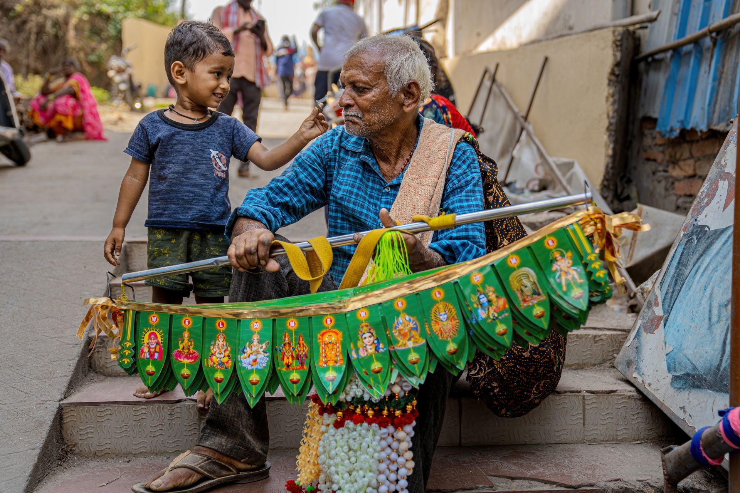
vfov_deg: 34.2
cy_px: 246
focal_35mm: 39
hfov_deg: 49.6
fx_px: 802
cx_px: 370
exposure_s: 1/400
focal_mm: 39
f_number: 2.8
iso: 200
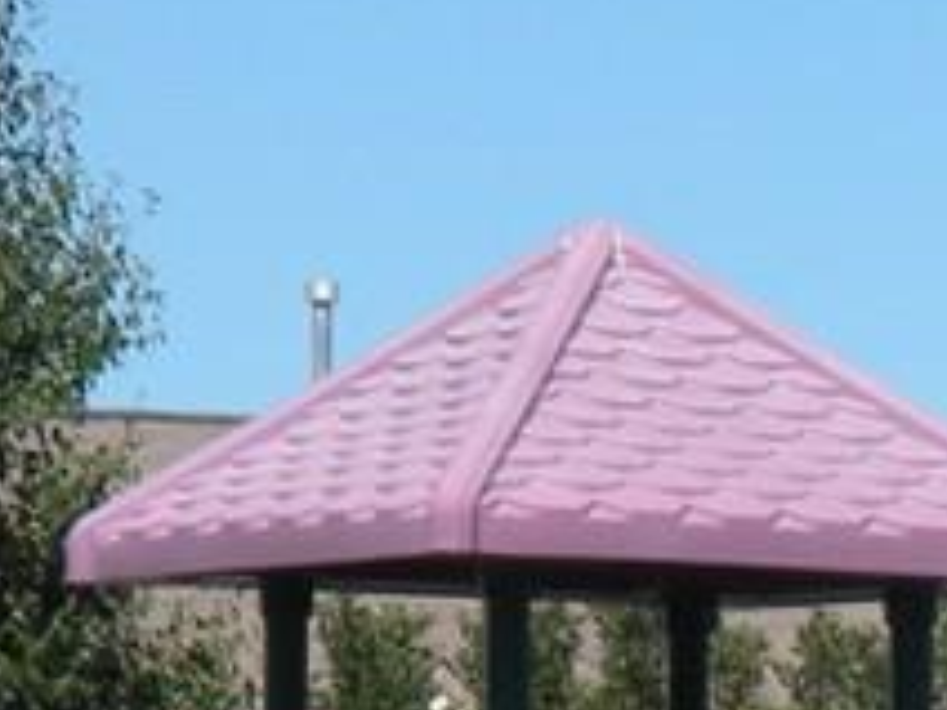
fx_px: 14527
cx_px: 1126
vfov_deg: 2.8
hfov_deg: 3.7
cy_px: 1183
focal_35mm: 531
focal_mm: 19.4
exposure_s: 1/227
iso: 64
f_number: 7.1
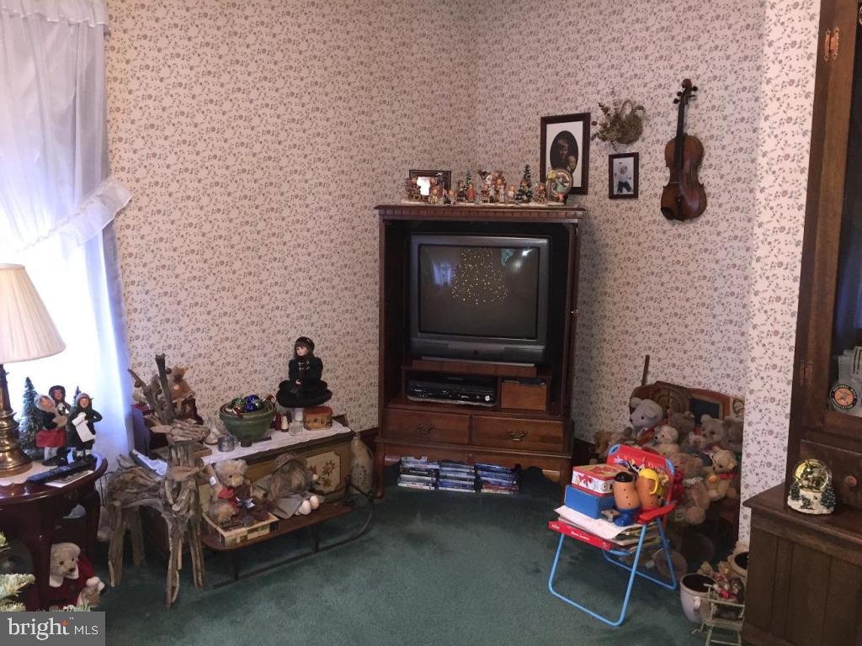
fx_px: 722
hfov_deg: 61.7
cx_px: 431
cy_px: 323
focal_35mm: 29
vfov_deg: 48.2
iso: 200
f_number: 2.2
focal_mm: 4.15
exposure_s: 1/16
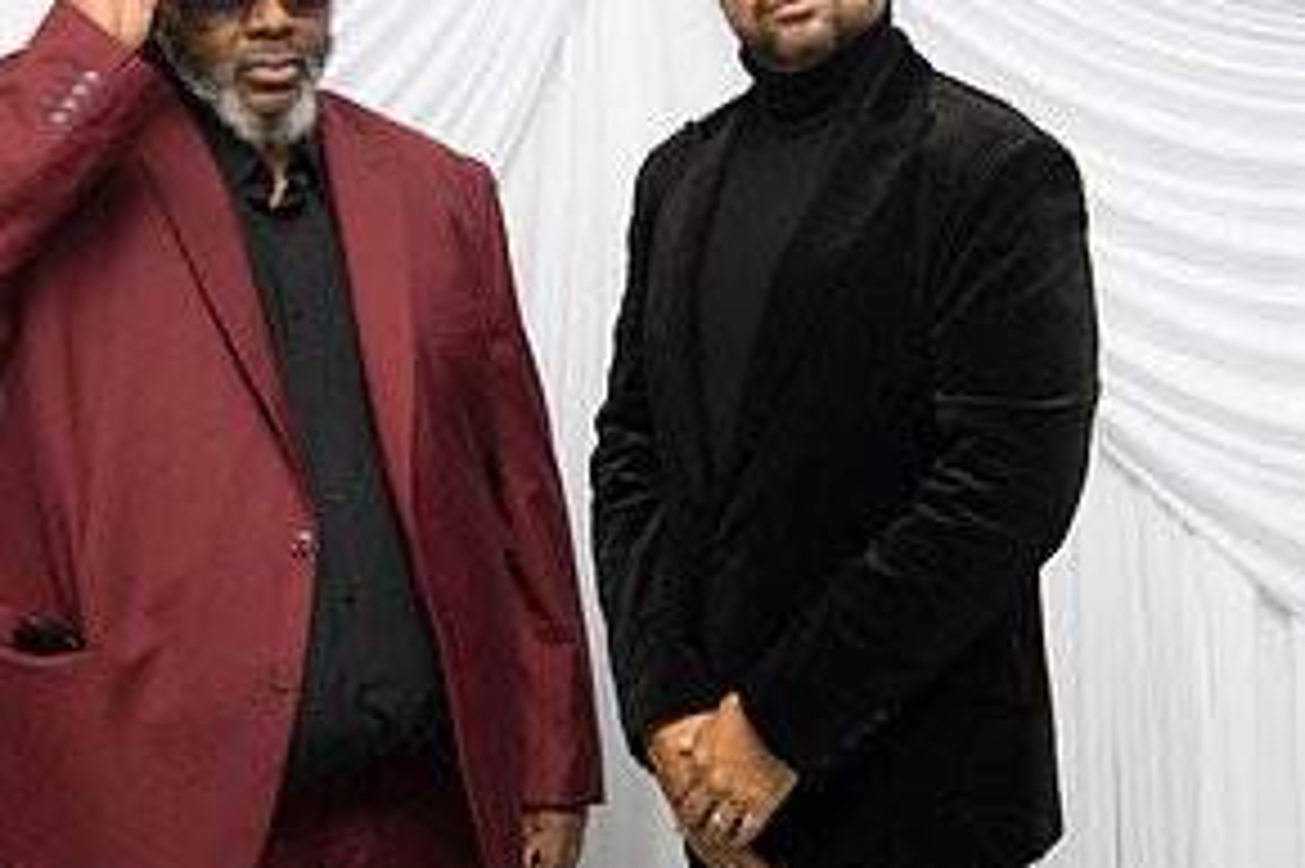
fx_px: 2971
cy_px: 367
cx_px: 657
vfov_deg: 16.6
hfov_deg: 24.8
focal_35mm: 82
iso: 800
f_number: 4.7
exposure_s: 1/160
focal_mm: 40
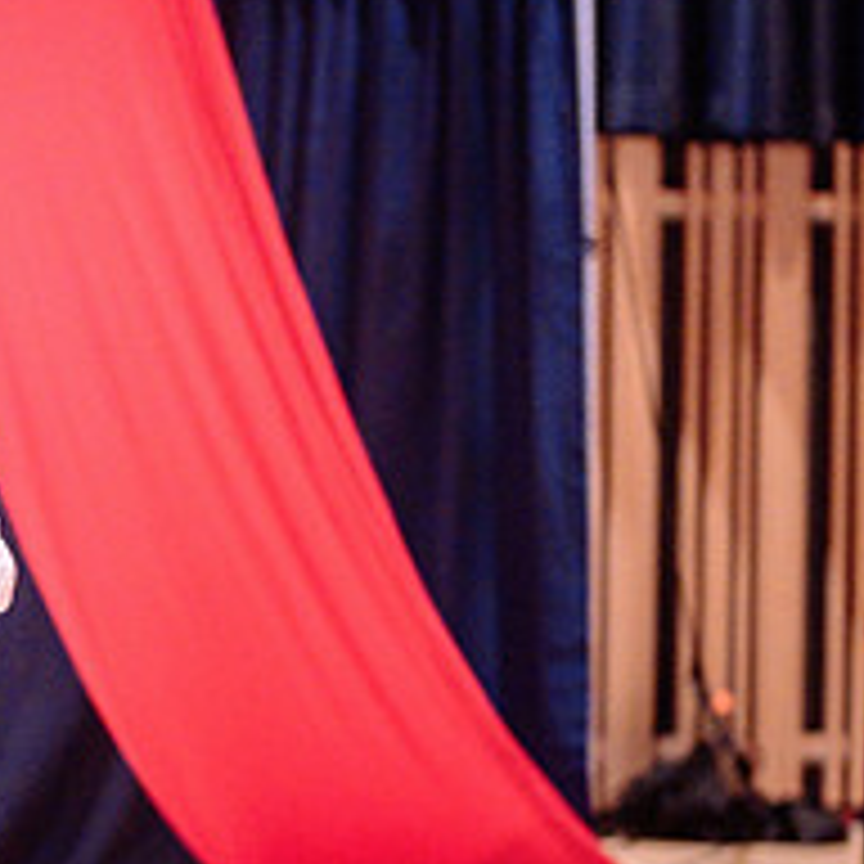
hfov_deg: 9.6
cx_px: -54
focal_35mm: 180
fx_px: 5083
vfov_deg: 9.7
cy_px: 810
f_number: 1.2
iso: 1600
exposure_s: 1/250
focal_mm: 50
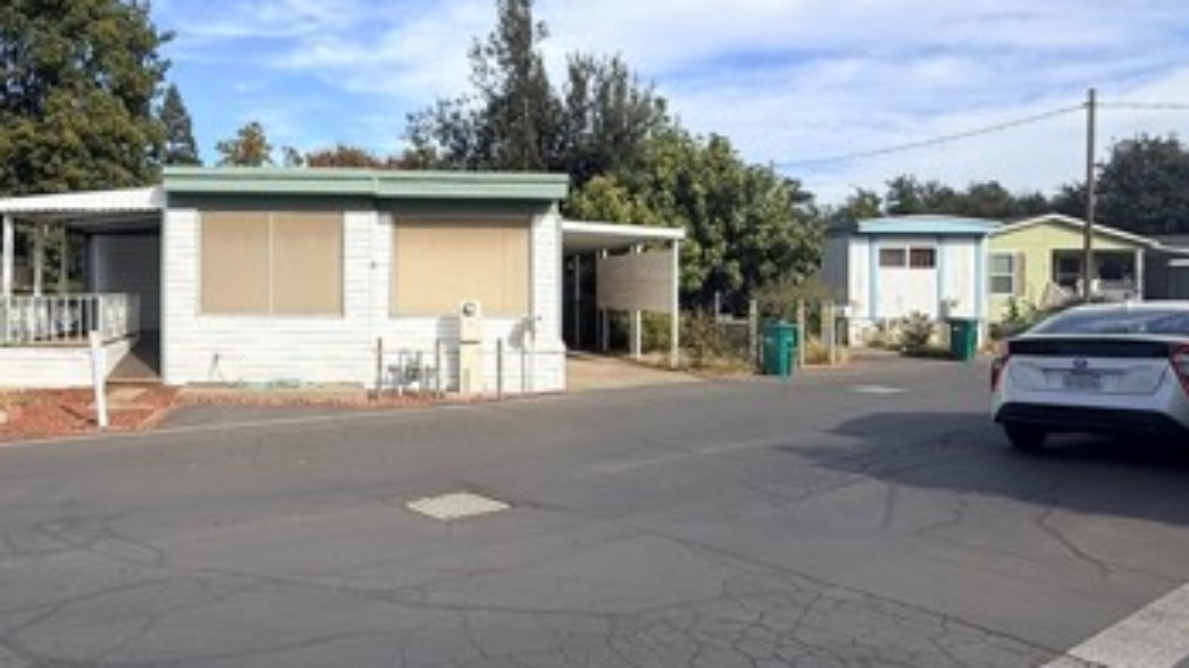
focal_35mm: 28
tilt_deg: -1.1
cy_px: 300
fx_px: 882
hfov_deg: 65.8
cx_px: 382
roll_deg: +0.2
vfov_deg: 41.4
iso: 25
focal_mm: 2.22
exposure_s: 1/770
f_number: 2.2
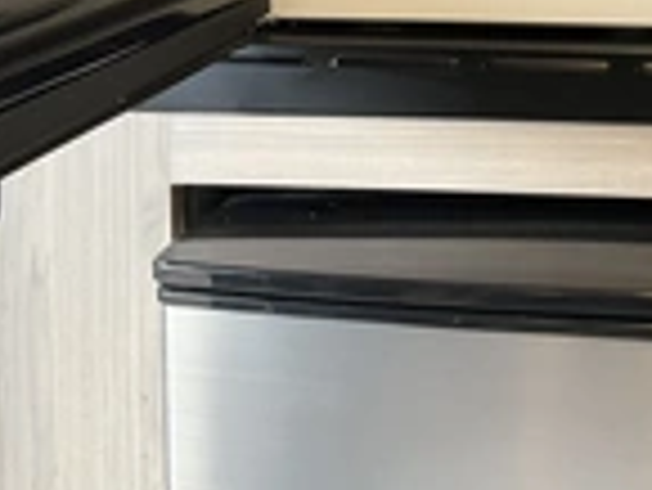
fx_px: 1508
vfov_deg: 17.4
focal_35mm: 80
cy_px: -144
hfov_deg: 23.5
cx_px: 634
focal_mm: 3
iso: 64
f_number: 1.8
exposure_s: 1/76
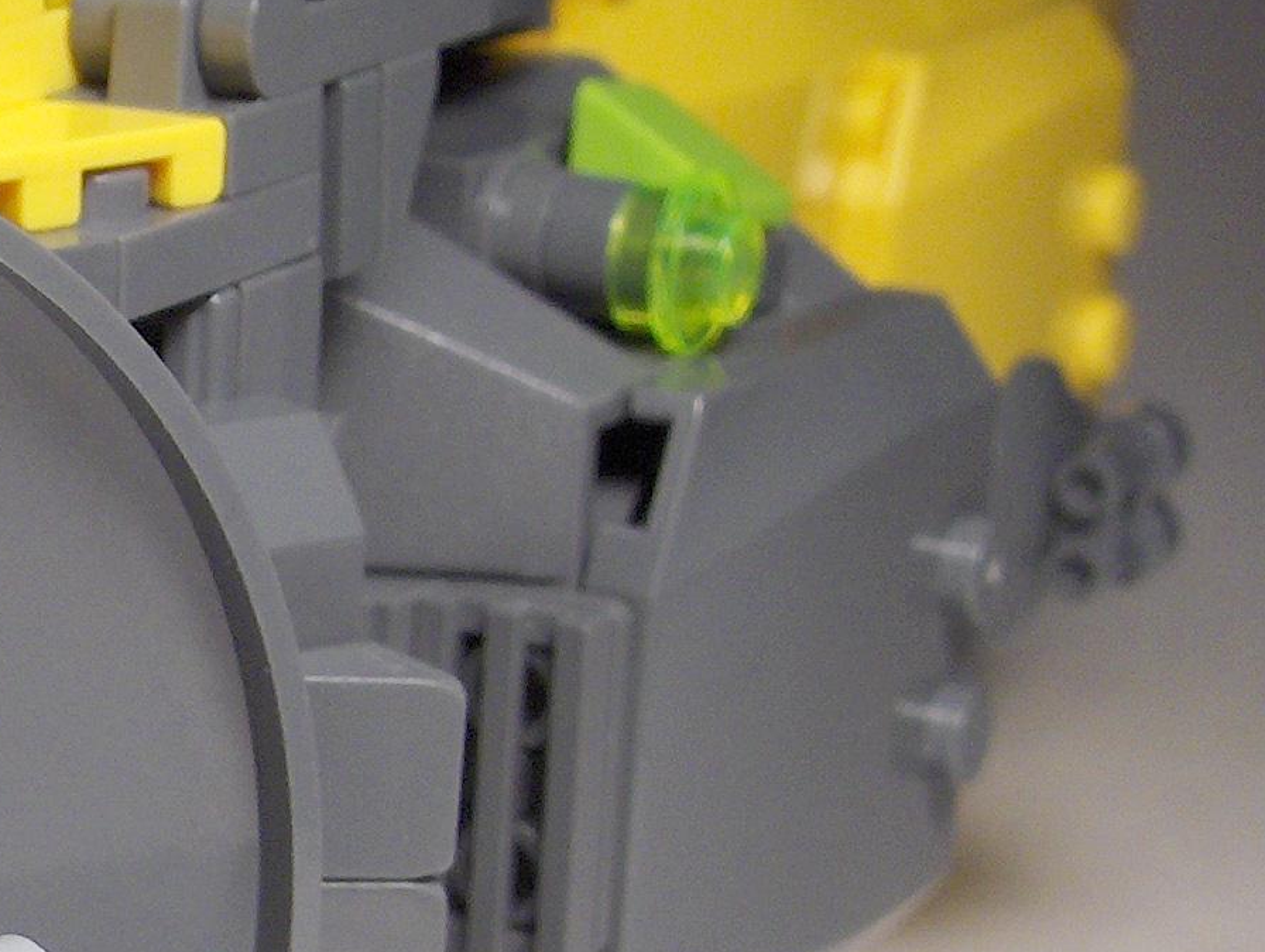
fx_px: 4536
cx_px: -450
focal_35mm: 124
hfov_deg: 15.0
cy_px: 807
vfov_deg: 11.9
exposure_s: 1/53.2
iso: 200
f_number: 4.8
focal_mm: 8
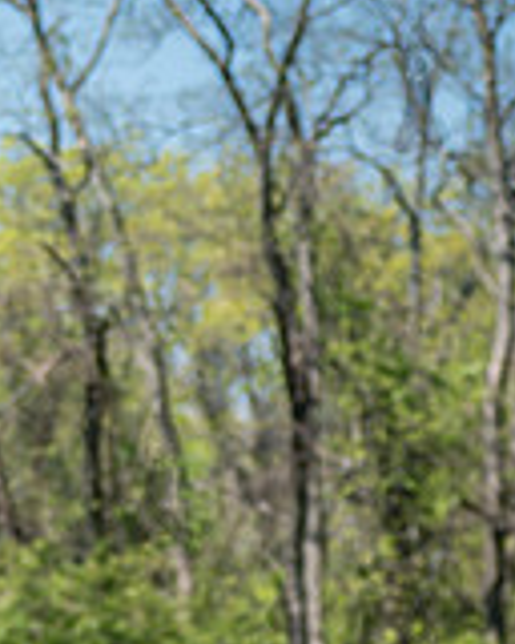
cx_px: -378
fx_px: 6097
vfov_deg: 6.0
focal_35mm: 320
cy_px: 666
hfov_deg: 4.8
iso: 100
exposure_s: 1/640
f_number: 3.5
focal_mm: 92
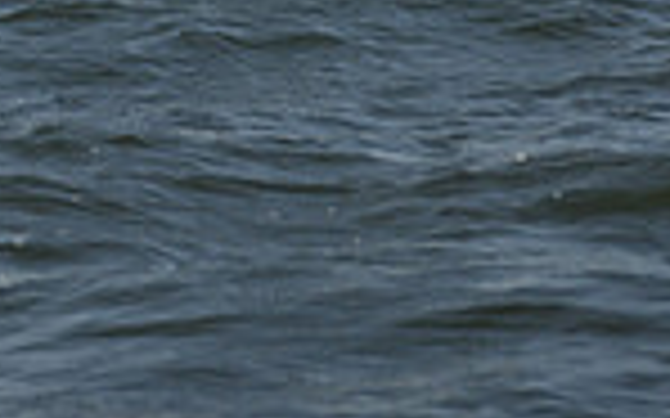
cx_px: 43
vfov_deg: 3.7
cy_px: -863
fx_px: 6242
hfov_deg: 6.1
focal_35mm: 342
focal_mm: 86
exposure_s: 1/1000
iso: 250
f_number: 4.5
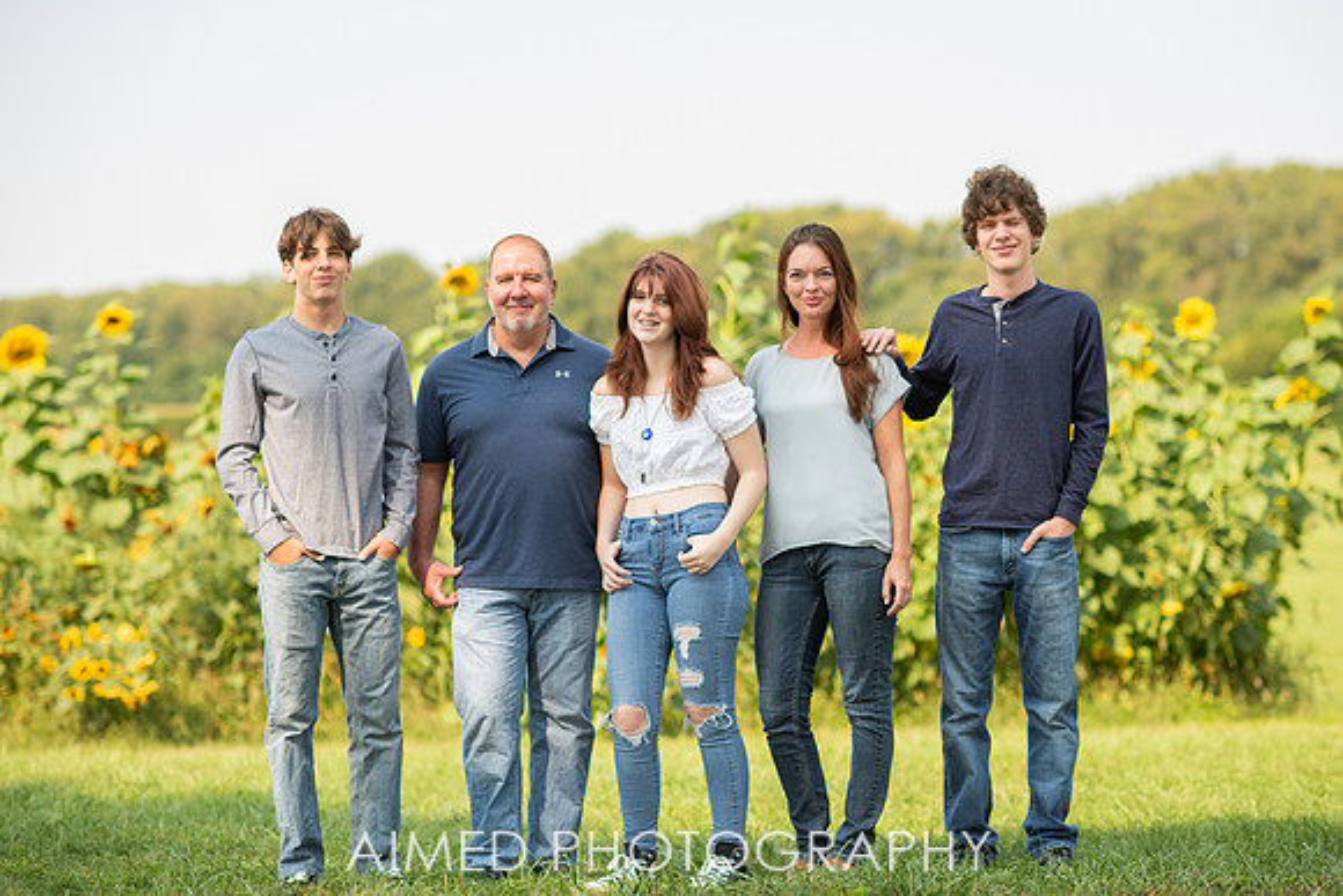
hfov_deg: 21.4
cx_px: 728
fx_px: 3546
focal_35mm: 95
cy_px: 428
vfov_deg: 14.4
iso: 64
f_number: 2.5
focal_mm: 85
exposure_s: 1/640
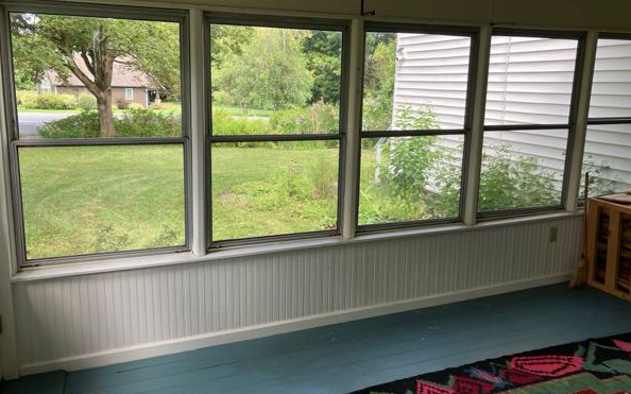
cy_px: 188
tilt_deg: -9.3
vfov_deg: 41.8
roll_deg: -0.9
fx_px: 516
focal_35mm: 30
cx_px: 313
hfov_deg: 62.9
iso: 25
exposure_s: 1/143
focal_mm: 3.99
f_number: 1.8
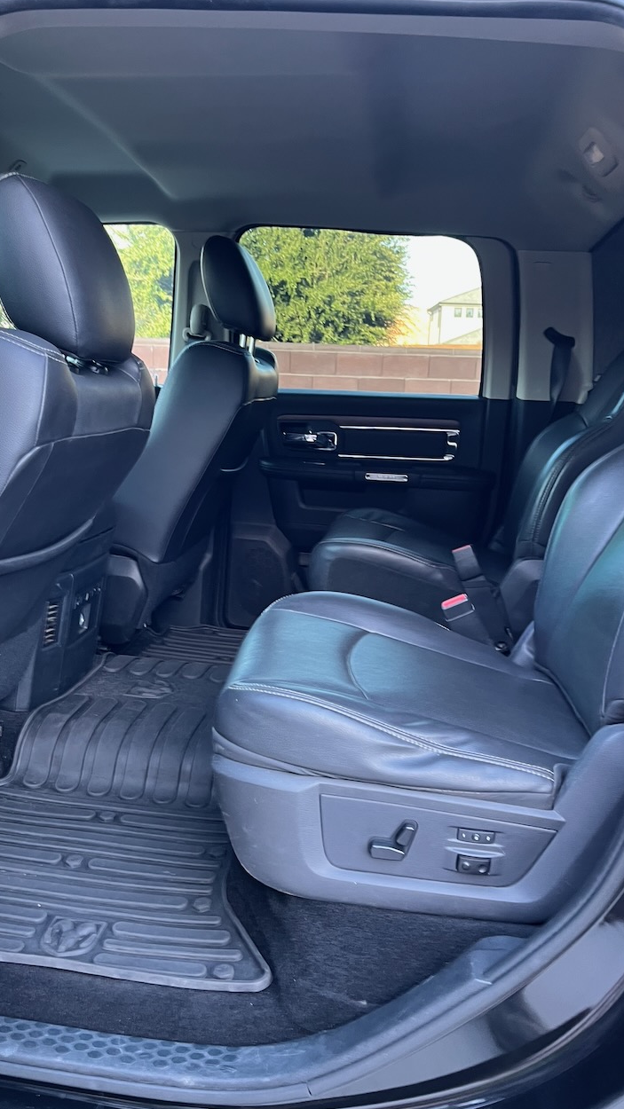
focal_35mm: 29
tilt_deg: -10.0
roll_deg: -2.5
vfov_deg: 66.1
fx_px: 853
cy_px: 547
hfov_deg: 40.2
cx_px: 291
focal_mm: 5.1
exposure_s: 1/60
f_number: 1.6
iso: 160
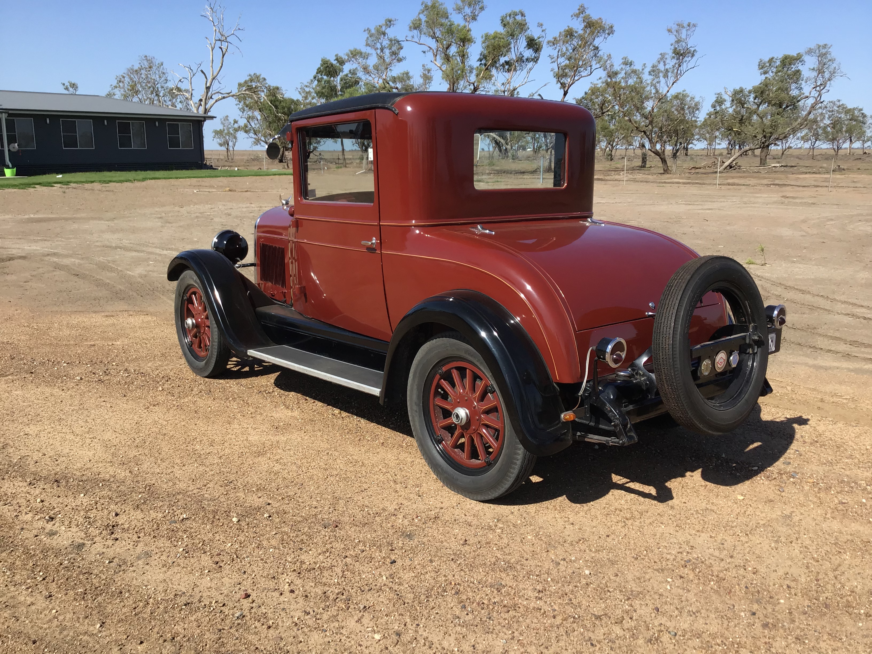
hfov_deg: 58.4
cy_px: 327
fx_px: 781
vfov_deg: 45.4
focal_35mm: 31
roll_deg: +0.2
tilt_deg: -14.0
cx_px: 436
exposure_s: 1/1116
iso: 25
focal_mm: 3.3
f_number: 2.4
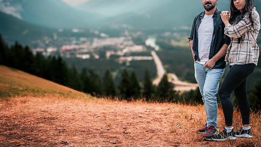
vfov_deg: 27.0
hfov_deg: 46.3
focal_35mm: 44
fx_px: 305
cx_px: 148
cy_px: 54
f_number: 3.2
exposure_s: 1/2500
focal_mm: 35
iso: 200
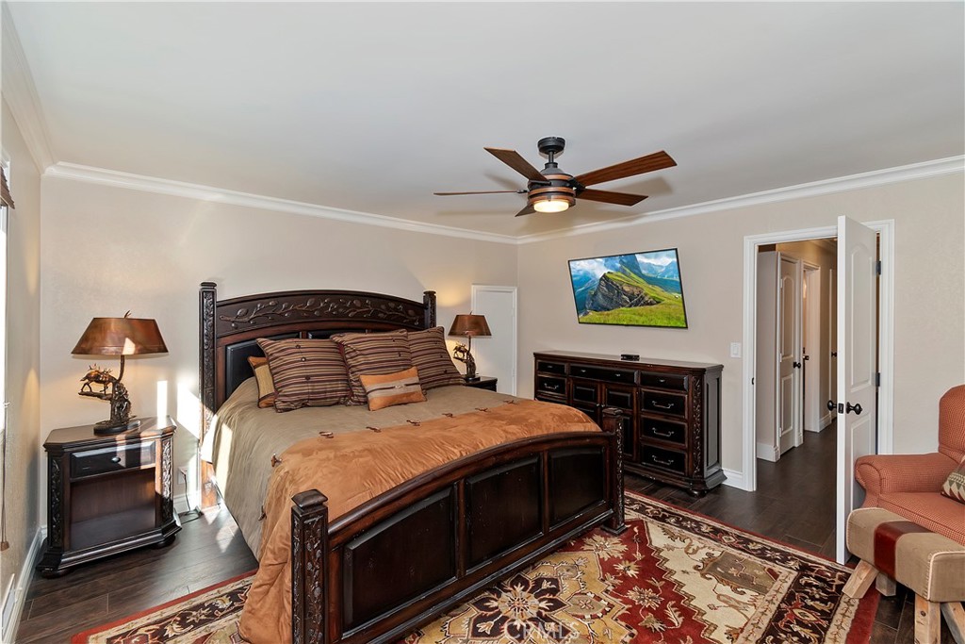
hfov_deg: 100.4
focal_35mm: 15
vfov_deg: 77.3
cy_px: 322
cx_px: 482
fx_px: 402
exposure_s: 1/30
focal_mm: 10
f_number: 8
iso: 400
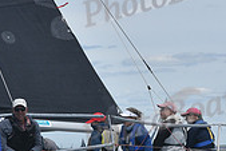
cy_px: 204
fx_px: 1508
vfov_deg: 5.7
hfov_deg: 8.5
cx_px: 15
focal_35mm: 240
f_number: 9
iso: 250
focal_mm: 70
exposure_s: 1/800
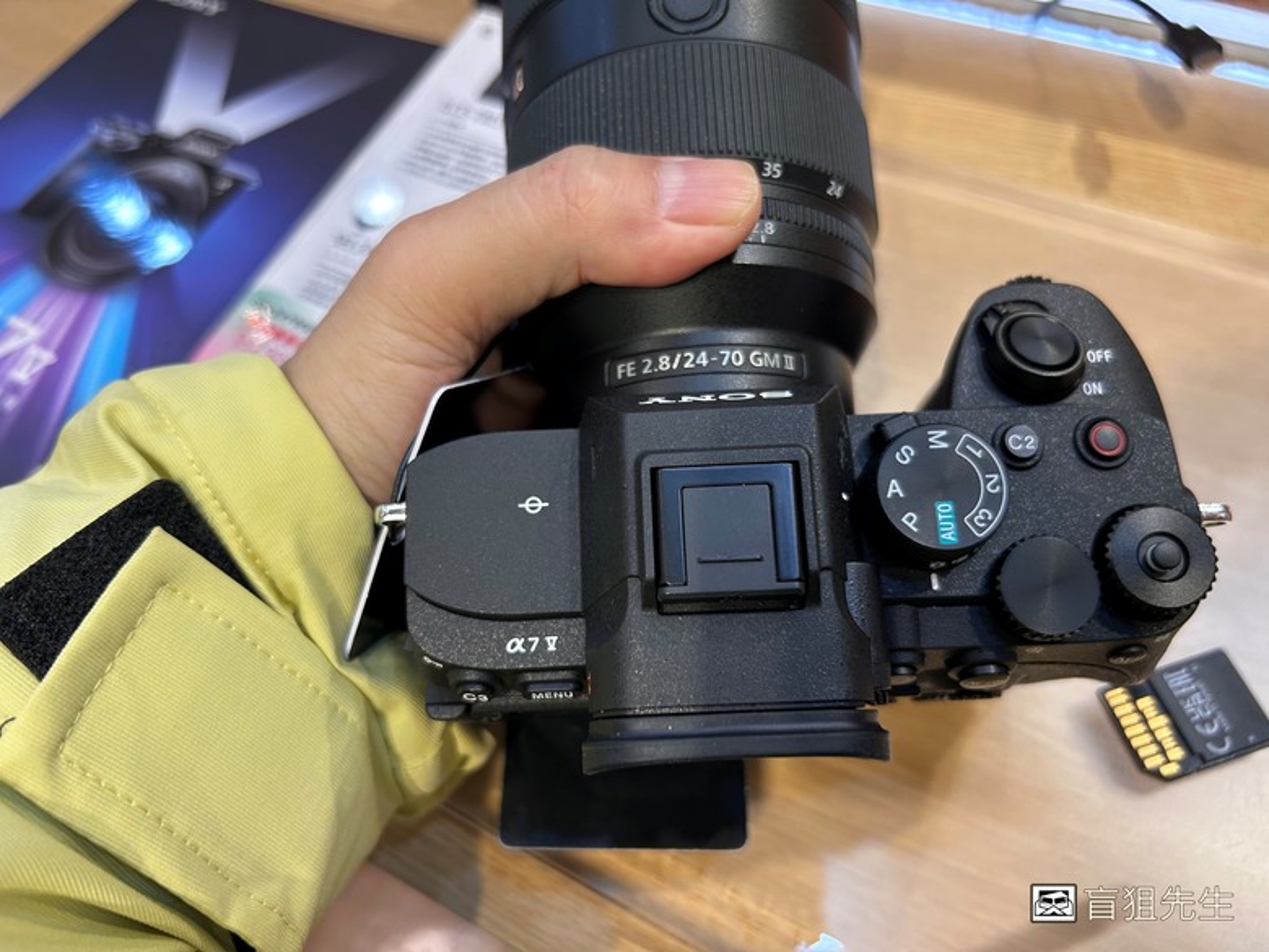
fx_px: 953
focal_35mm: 26
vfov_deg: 53.1
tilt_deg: -57.3
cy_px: 476
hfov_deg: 67.3
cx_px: 634
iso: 64
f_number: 1.5
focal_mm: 5.7
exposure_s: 1/120
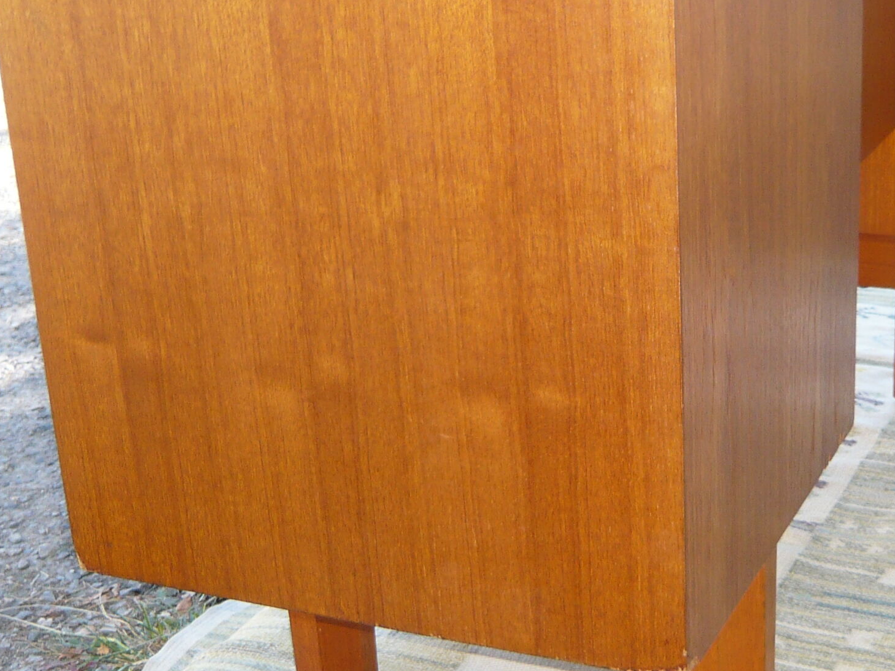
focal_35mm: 59
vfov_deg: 24.8
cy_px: 348
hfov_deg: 32.1
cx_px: 672
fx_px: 1525
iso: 100
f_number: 2.8
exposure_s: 1/125
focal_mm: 4.6
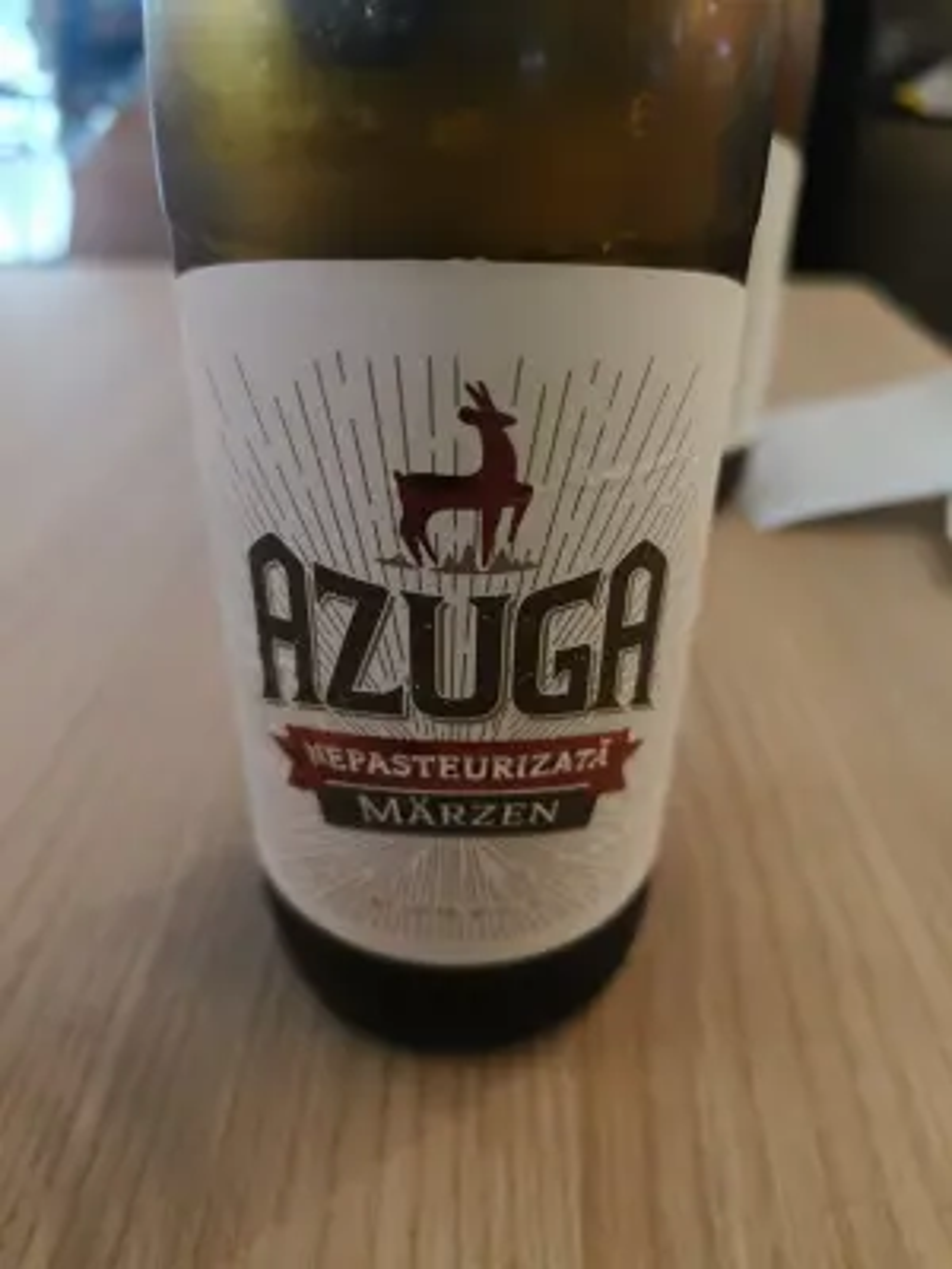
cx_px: 476
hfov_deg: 56.8
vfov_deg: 71.6
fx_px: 880
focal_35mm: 24
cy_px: 634
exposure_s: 1/50
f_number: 3.2
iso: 500
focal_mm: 5.59
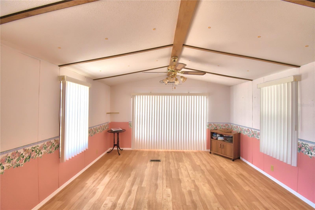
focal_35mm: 15
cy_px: 105
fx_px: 131
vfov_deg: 77.3
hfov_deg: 100.4
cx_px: 158
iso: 220
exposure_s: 1/125
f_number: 4.5
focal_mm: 10
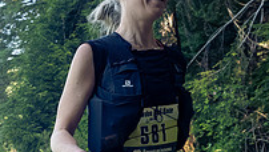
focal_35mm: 75
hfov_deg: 26.2
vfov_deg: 15.8
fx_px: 535
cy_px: 150
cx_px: -20
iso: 2000
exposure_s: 1/1000
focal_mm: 12
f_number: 2.8
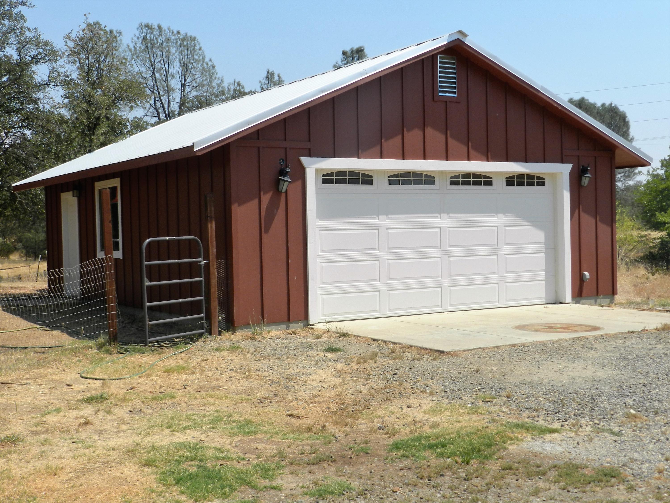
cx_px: 335
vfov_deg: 31.5
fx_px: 890
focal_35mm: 46
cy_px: 252
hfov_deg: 41.2
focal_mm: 8.1
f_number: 5
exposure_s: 1/800
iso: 160
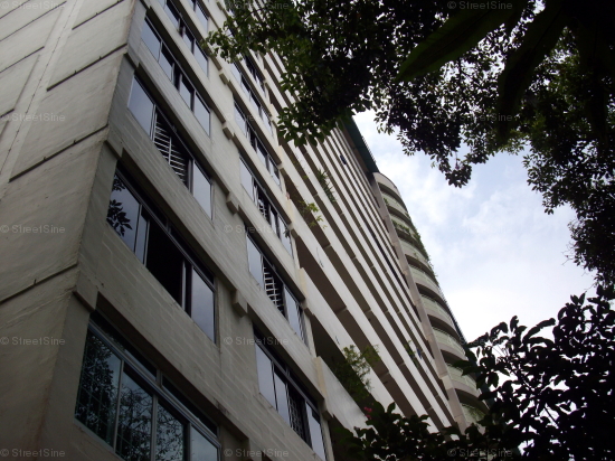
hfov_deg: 50.2
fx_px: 657
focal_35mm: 37
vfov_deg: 38.6
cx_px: 308
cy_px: 230
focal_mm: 6.2
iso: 80
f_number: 5.6
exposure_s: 1/320
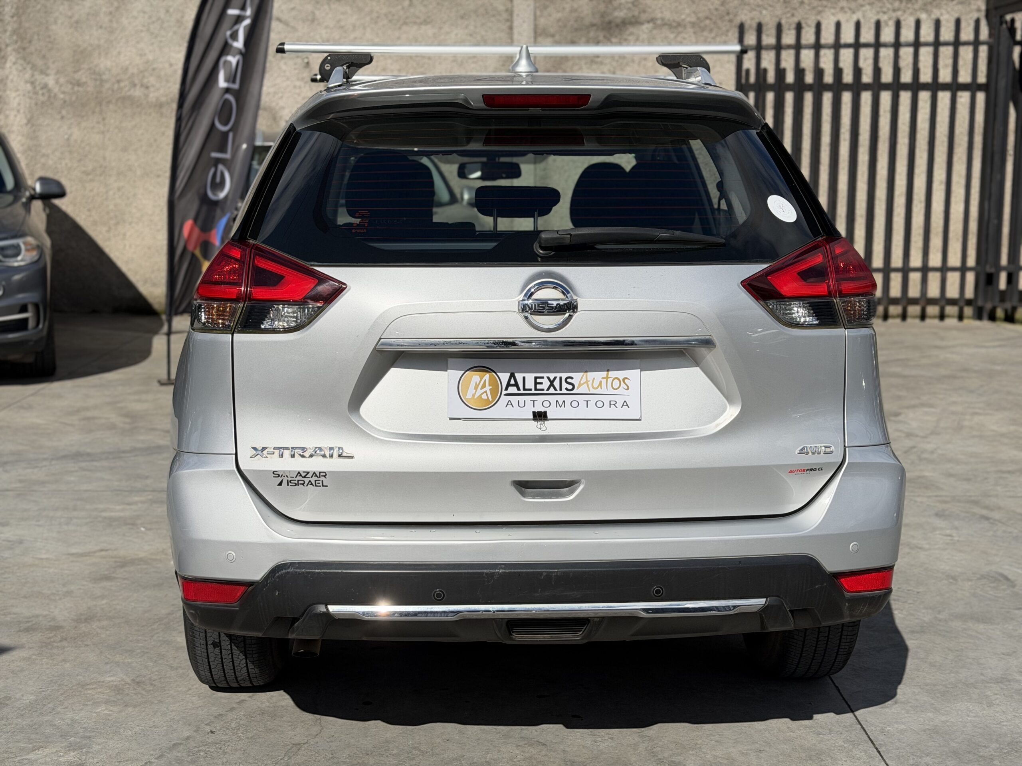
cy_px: 383
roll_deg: +0.4
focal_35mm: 48
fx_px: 1417
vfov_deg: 30.3
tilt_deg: -10.1
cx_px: 511
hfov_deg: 39.7
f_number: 1.78
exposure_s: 1/11364
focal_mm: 6.76
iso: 80
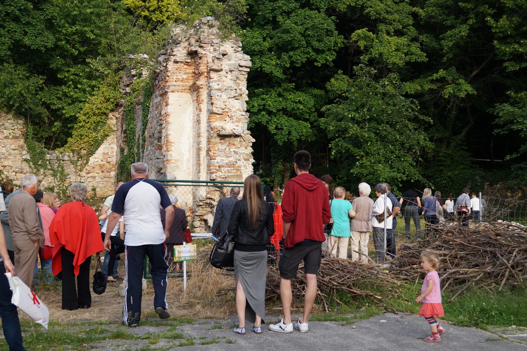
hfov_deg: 43.6
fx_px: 658
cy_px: 176
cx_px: 264
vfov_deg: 29.8
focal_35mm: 45
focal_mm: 30
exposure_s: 1/200
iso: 100
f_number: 5
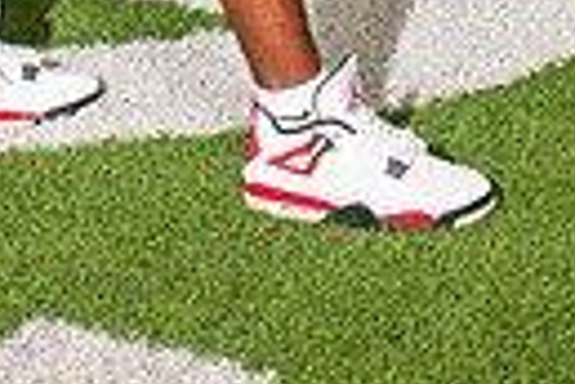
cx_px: 223
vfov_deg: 7.6
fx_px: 2683
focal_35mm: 168
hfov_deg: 12.2
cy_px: -527
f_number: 7.1
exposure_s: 1/320
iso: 800
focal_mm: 48
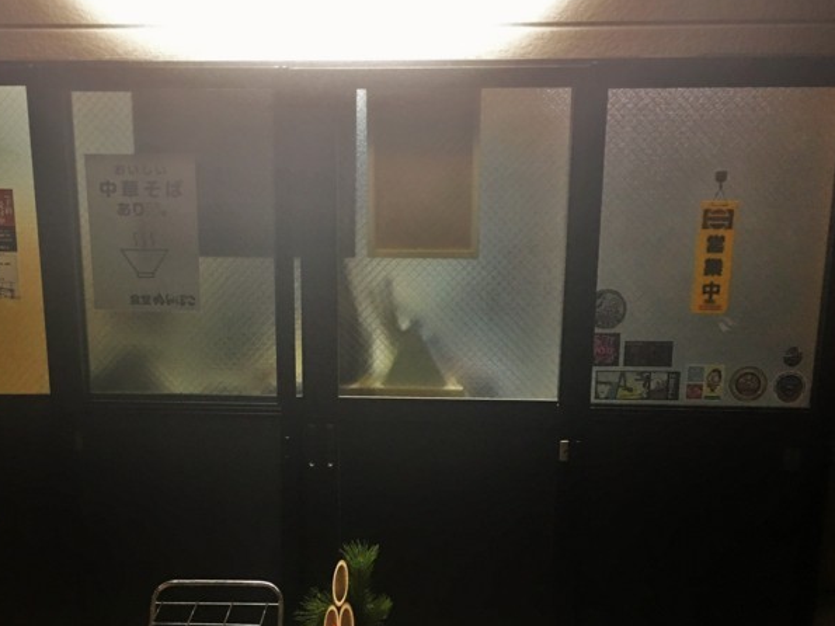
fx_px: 941
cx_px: 363
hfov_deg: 47.8
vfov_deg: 36.7
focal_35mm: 39
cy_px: 364
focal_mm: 4.15
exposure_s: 1/15
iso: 100
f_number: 2.2
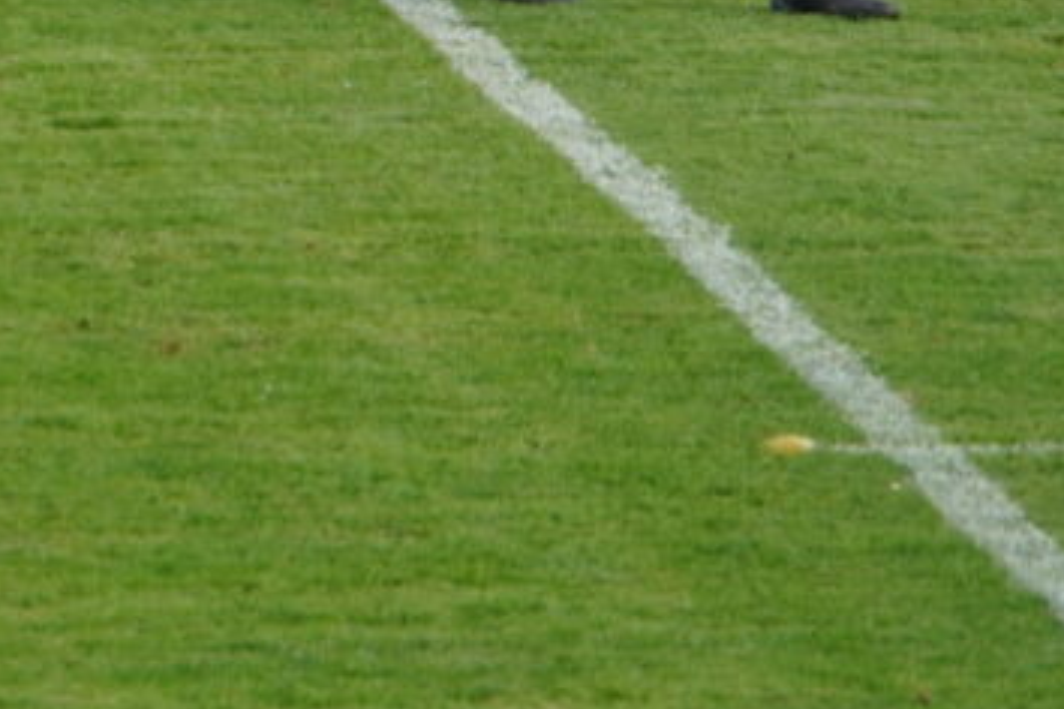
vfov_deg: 1.4
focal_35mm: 1018
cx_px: -583
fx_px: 30085
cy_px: -105
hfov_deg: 2.0
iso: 800
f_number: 6.3
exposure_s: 1/320
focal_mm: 200
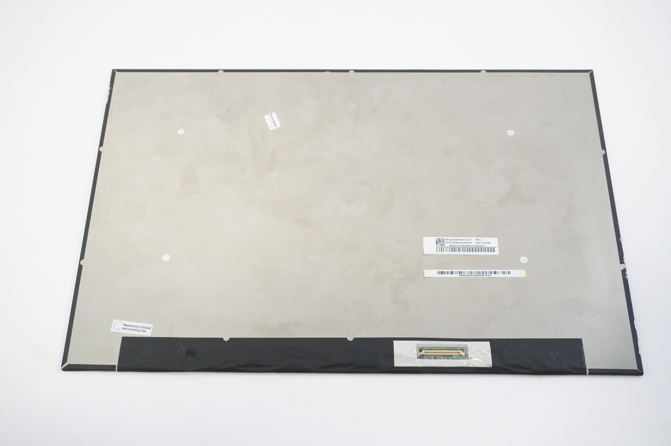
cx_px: 336
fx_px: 726
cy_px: 223
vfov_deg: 34.1
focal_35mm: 39
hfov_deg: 49.6
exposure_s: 1/200
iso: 5000
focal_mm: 26
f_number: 5.6
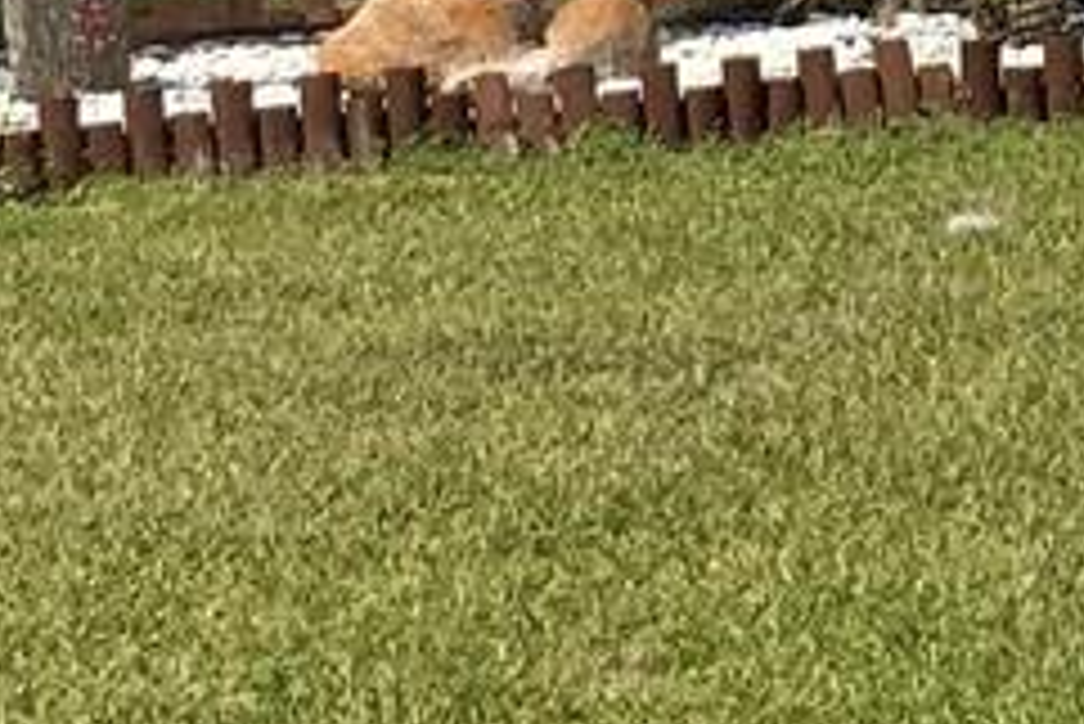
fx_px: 6026
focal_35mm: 200
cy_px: -463
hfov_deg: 10.2
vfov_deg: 6.8
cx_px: 1133
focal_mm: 3
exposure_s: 1/2667
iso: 20
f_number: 1.8
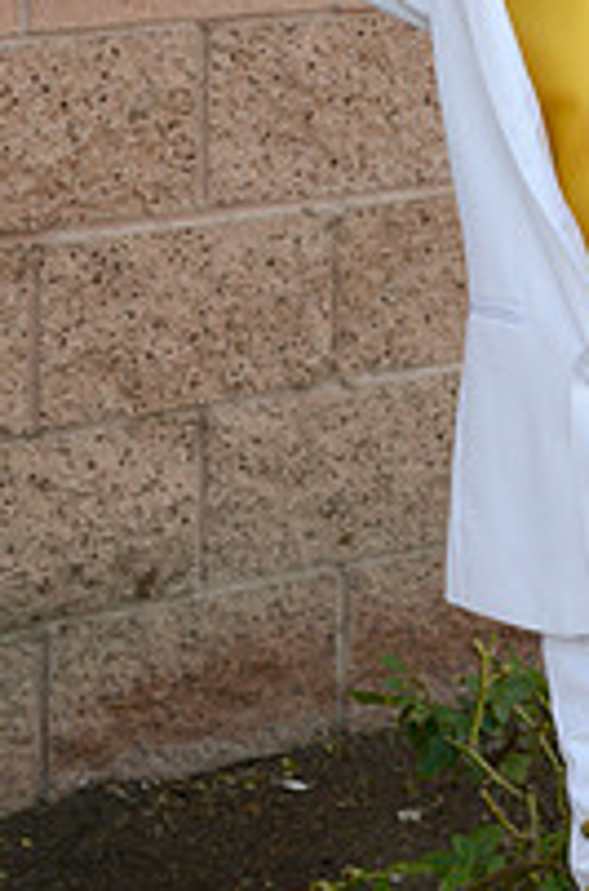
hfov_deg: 12.1
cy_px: 98
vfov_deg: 18.0
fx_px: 2763
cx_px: 503
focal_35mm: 112
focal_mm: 50
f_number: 7.1
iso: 200
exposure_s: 1/160
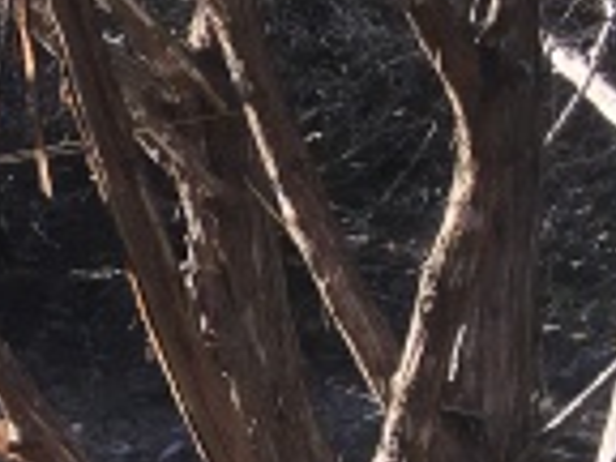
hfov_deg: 10.5
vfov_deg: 9.0
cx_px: -864
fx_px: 2865
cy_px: 702
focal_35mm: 161
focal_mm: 4.15
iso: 25
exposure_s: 1/379
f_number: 2.2
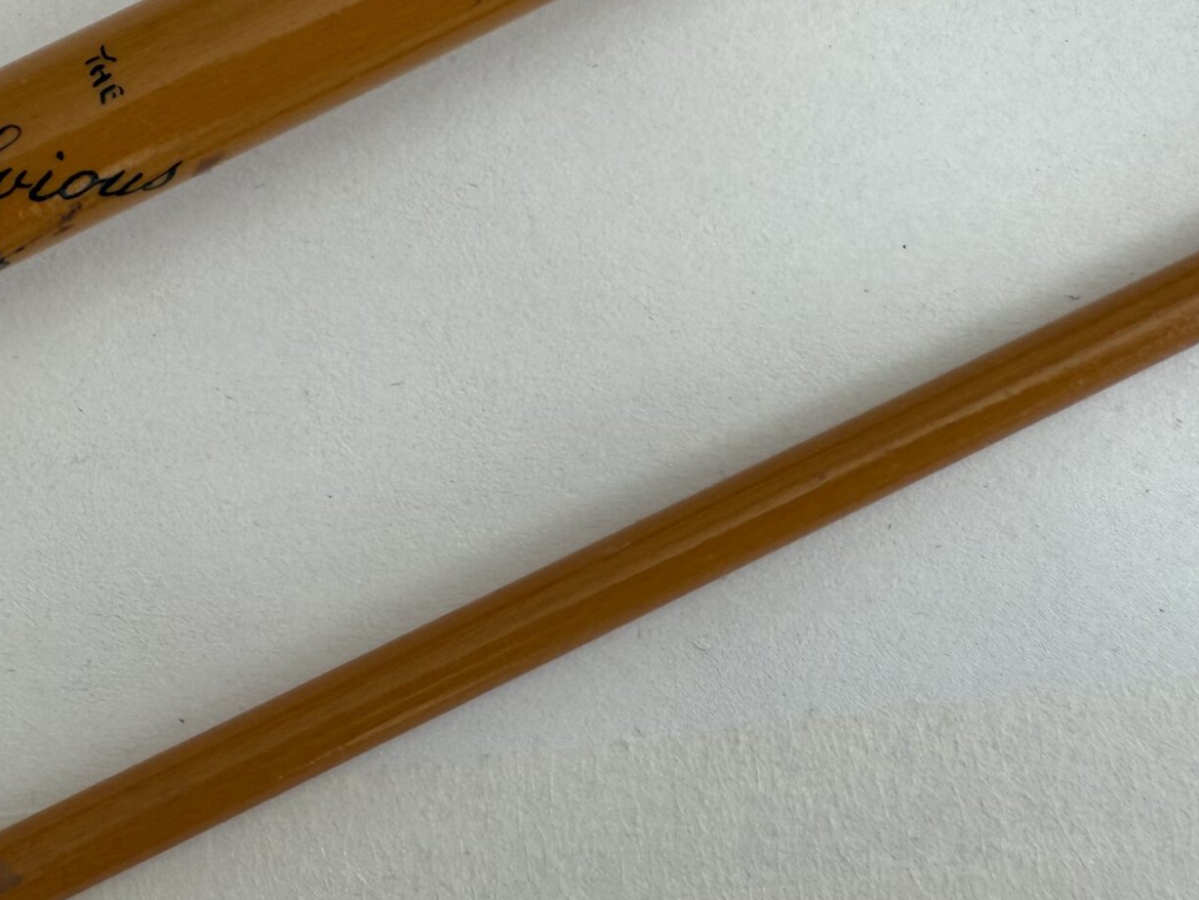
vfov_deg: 28.3
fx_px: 1732
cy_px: 148
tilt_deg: -80.6
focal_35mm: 50
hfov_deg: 35.7
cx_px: 102
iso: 40
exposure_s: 1/116
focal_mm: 2.22
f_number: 2.2
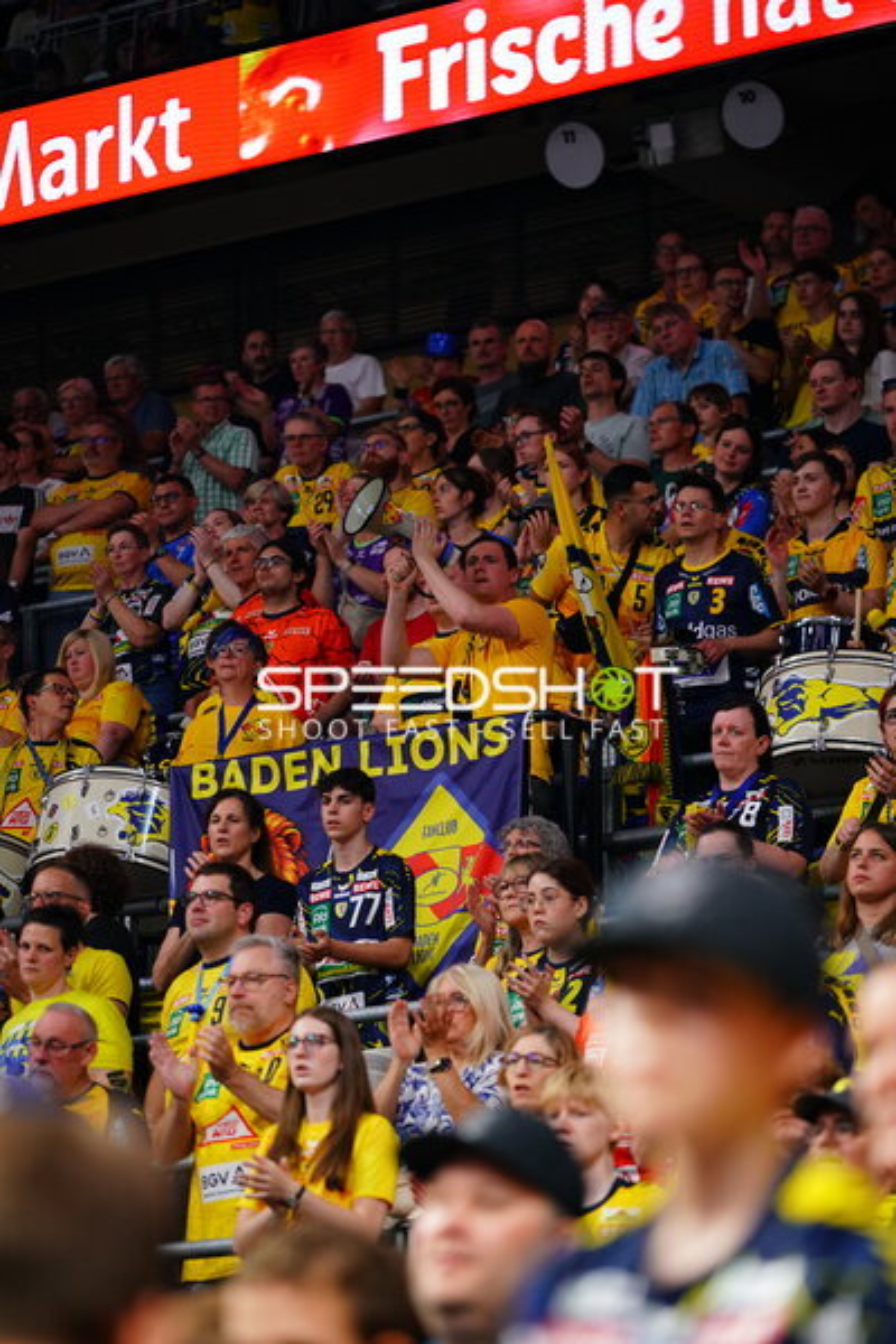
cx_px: 448
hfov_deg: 9.5
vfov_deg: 14.2
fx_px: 5413
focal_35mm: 145
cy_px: 672
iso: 2500
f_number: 2.8
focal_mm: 145
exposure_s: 1/800
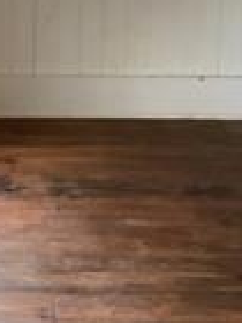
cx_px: -41
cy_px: -51
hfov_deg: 13.6
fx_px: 988
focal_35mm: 106
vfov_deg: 17.8
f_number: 2.4
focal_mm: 3.3
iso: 320
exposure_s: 1/60
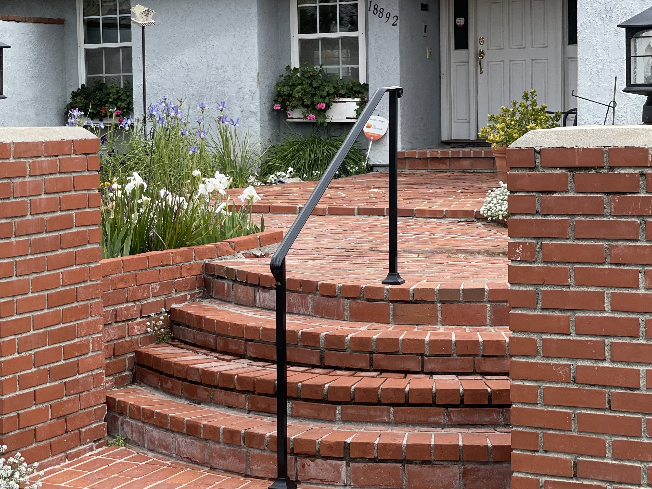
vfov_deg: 18.0
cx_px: 236
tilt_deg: -2.6
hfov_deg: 23.8
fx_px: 1545
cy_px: 201
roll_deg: +2.3
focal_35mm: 82
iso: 25
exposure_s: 1/648
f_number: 2
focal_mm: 6
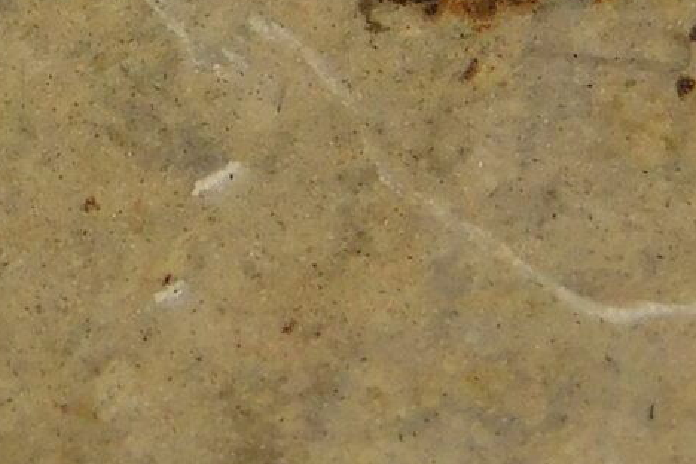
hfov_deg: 3.1
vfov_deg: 2.1
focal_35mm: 654
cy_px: 74
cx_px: -468
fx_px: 12643
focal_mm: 20.3
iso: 125
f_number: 4.8
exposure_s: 1/200
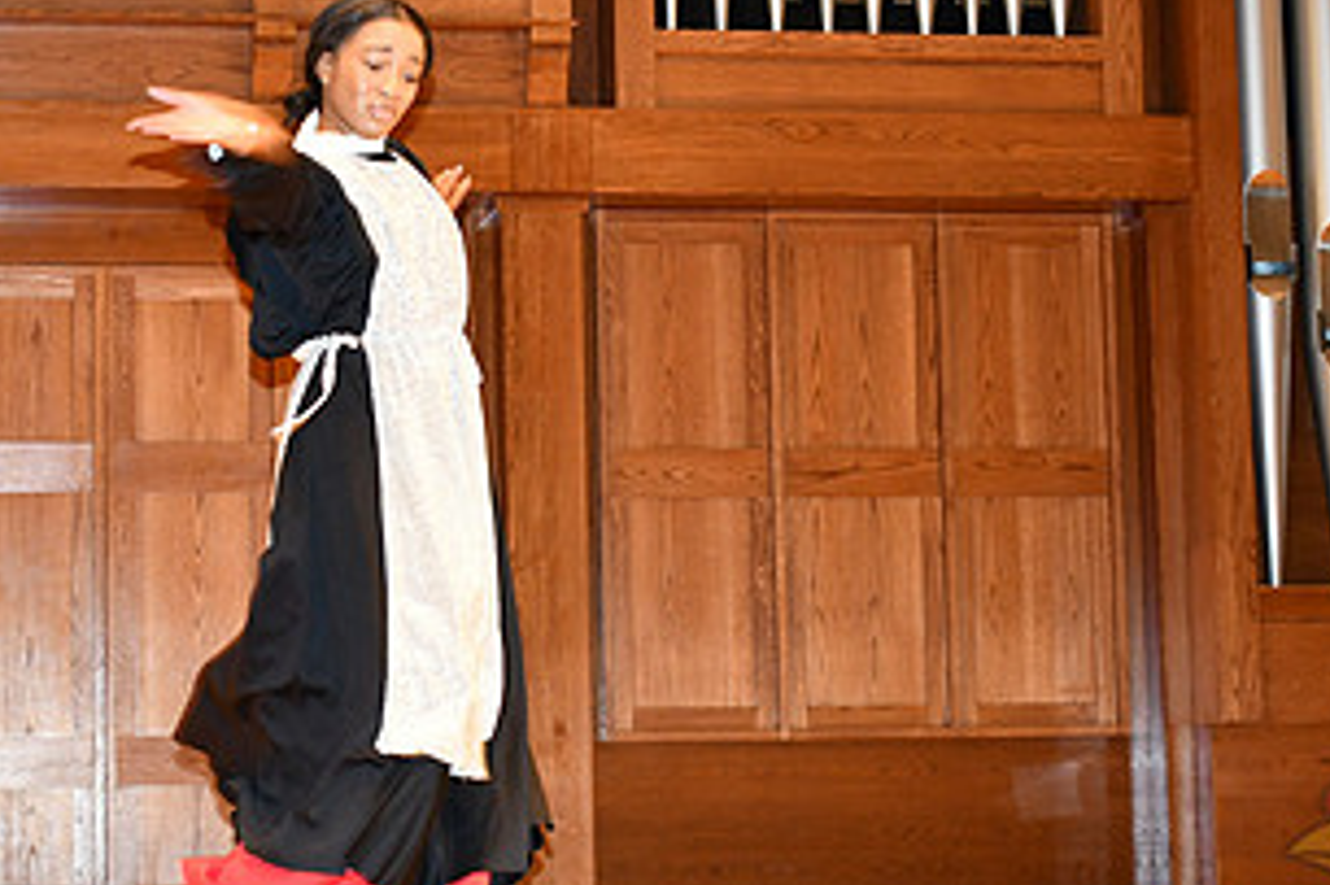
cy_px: 329
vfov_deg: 13.8
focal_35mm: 99
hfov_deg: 20.6
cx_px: 458
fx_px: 3655
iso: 1400
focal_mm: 35
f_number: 4.5
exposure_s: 1/60
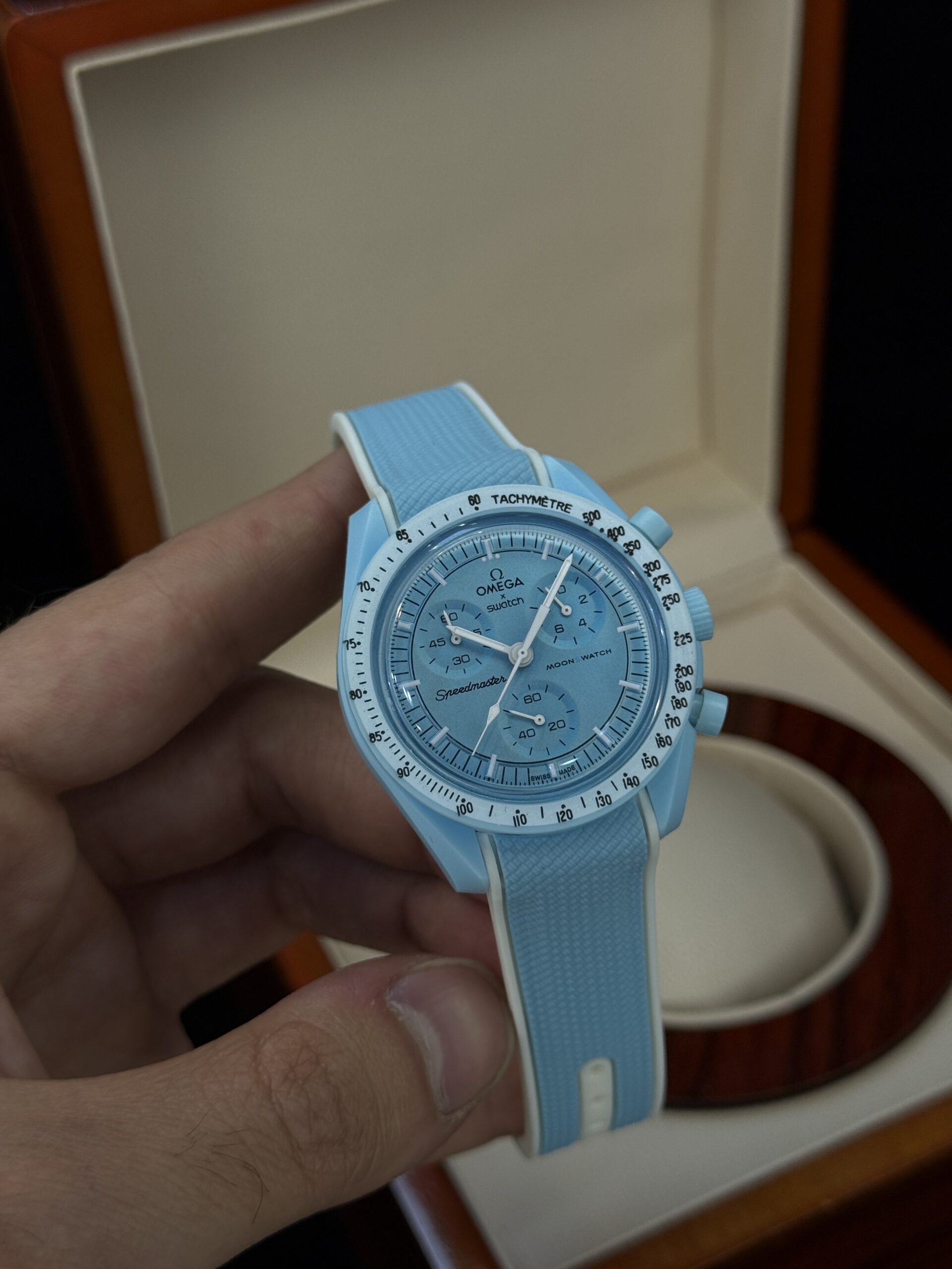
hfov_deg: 30.3
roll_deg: +4.6
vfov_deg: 39.7
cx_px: 476
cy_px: 634
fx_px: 1760
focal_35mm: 48
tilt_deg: -37.8
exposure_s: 1/1642
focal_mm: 6.76
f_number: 1.78
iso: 80
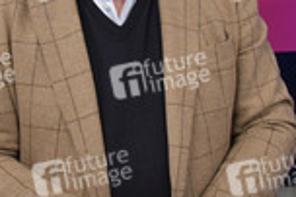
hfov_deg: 28.4
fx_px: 583
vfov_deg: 18.9
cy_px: 27
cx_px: 108
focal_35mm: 71
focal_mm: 24
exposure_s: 1/200
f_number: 5.6
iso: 2500
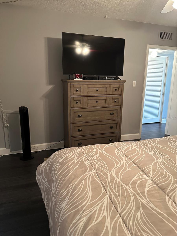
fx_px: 164
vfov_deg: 71.6
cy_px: 118
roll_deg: -2.0
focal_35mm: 24
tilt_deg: -12.2
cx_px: 88
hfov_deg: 56.8
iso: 640
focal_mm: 6.86
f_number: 1.78
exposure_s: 1/60
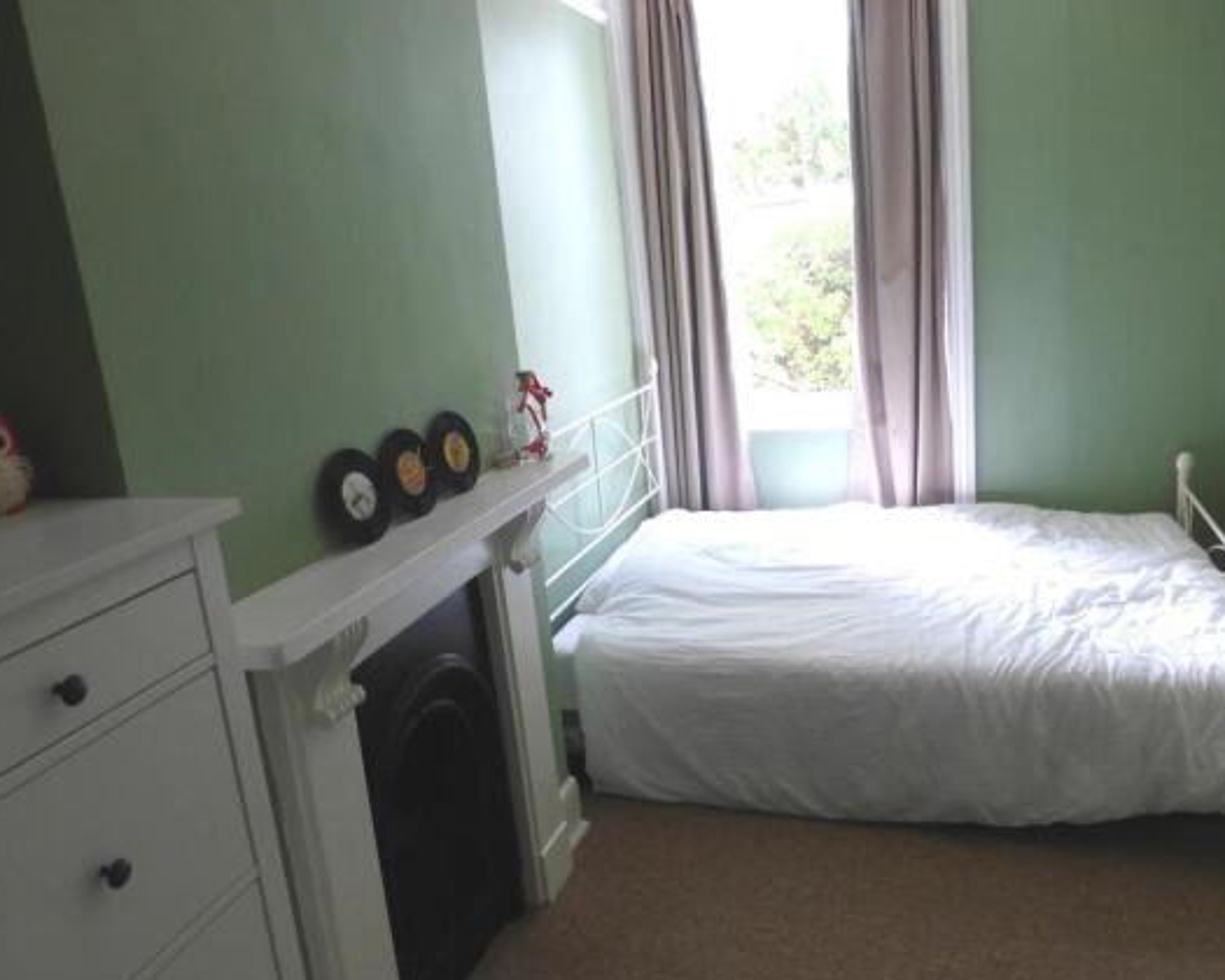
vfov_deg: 54.9
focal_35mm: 26
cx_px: 631
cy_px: 491
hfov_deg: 66.0
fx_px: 943
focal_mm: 4.3
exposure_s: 1/60
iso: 160
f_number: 3.3
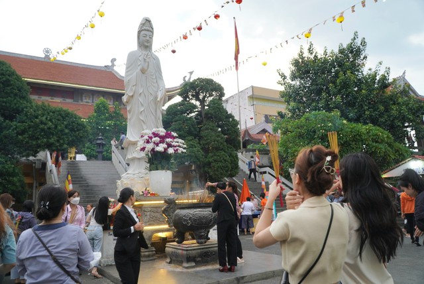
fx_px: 318
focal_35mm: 27
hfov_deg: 67.3
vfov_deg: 48.0
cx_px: 212
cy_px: 142
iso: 250
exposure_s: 1/60.2
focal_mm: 18
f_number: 4
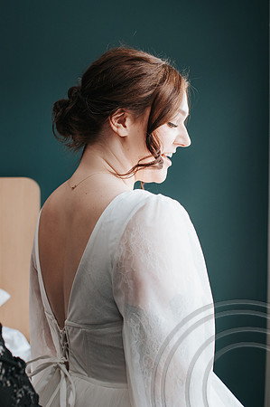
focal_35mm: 53
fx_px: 602
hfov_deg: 25.3
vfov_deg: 37.3
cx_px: 139
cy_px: 203
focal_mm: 35
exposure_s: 1/200
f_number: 3.5
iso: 720
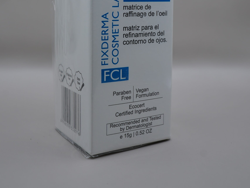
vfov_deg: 26.9
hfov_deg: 36.8
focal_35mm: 52
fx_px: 376
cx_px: 125
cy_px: 14
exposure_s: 1/80
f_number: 6.3
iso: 125
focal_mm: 24
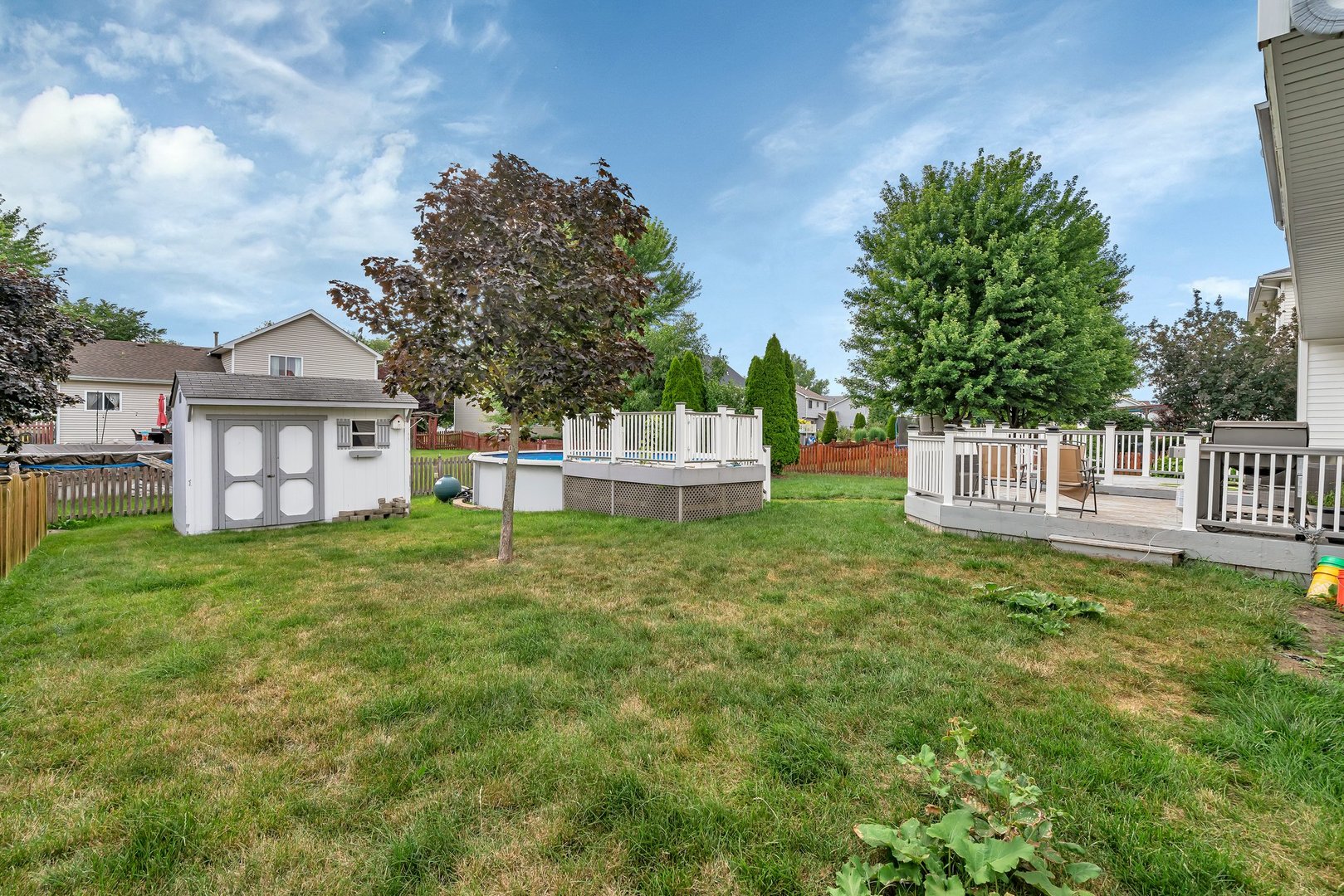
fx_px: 597
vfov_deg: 73.8
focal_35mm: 16
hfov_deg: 96.7
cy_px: 448
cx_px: 672
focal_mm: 16
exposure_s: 1/320
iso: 500
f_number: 9
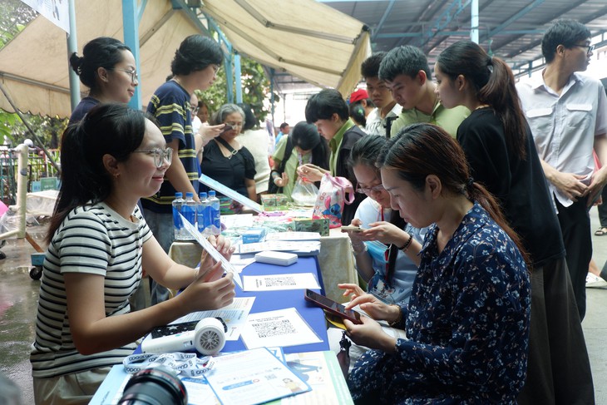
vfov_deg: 43.6
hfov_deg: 61.9
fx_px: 506
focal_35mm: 30
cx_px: 304
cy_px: 202
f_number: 3.8
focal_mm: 20.1
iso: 200
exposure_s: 1/125
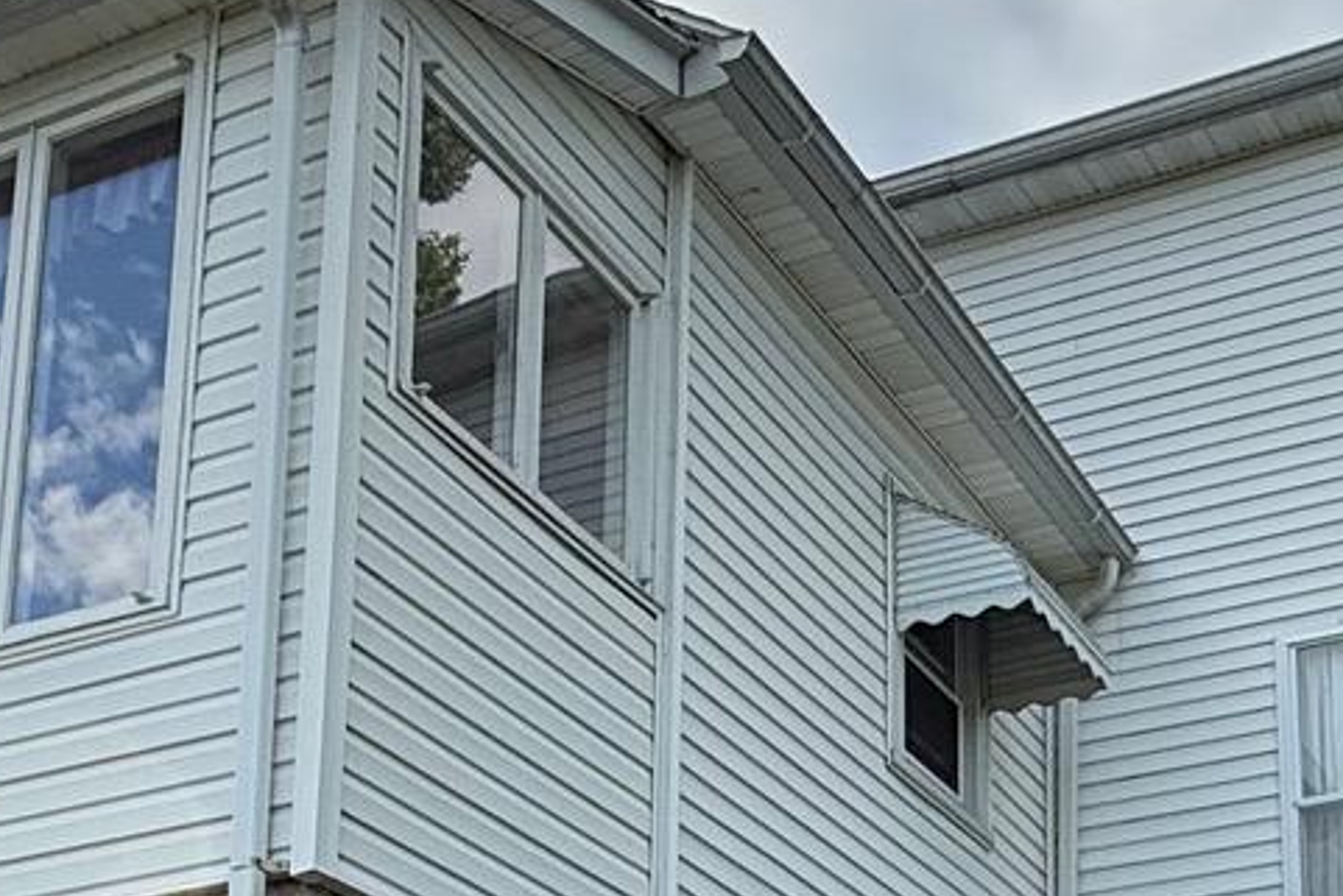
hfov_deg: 32.0
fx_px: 2314
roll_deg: -0.1
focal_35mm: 62
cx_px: 944
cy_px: 1211
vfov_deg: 19.9
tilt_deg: +13.0
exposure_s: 1/779
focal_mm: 2.22
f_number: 2.2
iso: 50
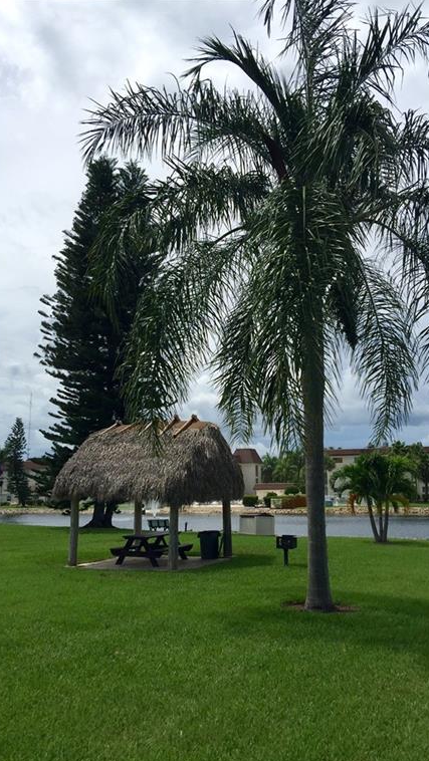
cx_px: 232
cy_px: 382
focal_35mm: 32
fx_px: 646
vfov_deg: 61.0
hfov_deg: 36.7
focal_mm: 4.15
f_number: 2.2
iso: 32
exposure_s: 1/3968
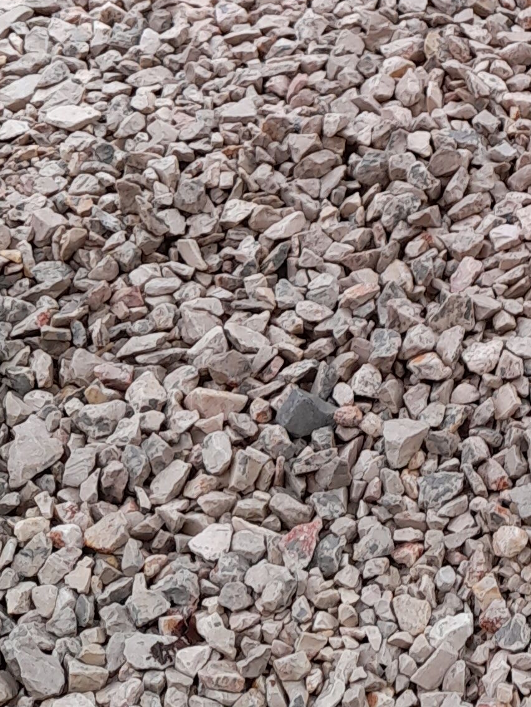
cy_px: -69
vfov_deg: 21.2
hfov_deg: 15.5
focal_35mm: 88
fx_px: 1800
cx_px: 790
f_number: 2
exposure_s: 1/104
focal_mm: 4.6
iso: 20
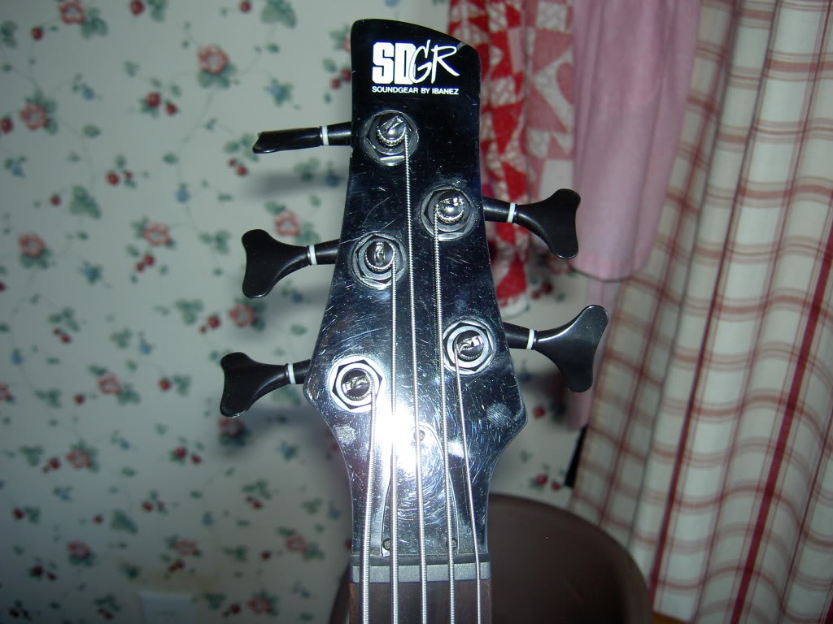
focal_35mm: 39
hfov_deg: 47.9
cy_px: 312
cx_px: 416
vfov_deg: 36.8
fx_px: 938
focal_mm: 8
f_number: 2.8
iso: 100
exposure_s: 1/60
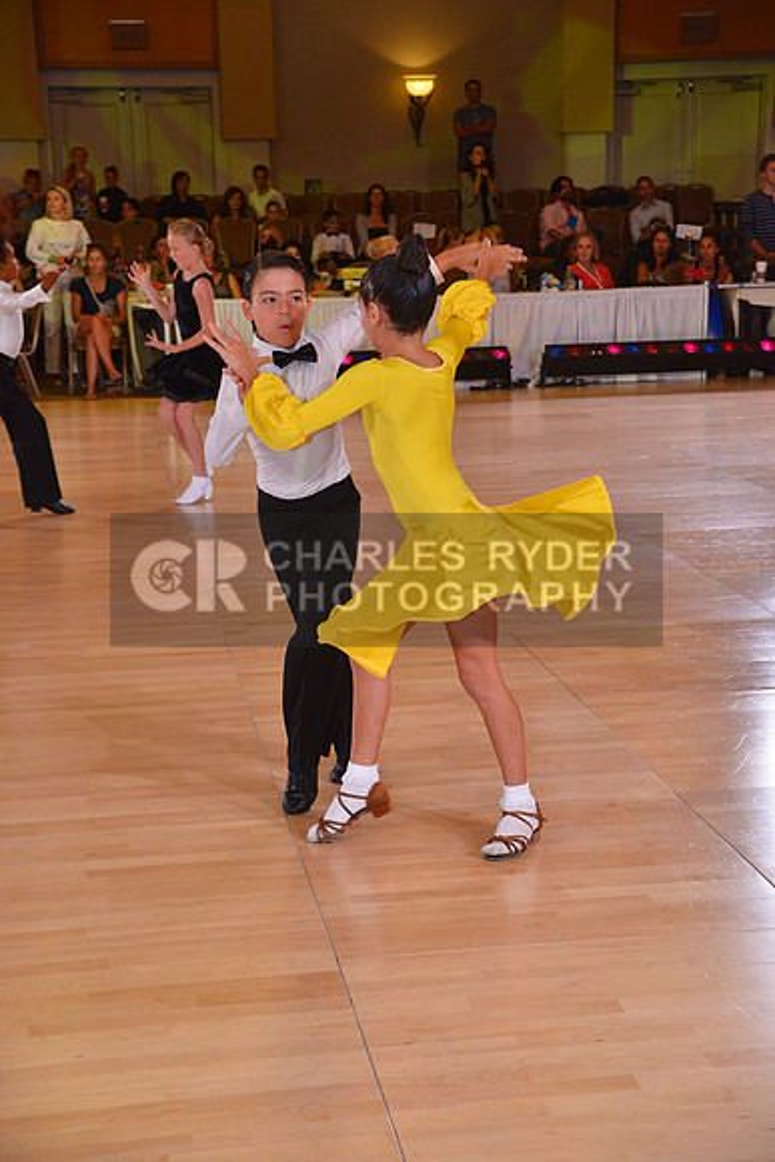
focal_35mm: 65
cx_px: 388
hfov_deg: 20.9
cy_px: 581
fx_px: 2098
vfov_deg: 31.0
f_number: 7.1
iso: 2000
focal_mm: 65
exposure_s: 1/250
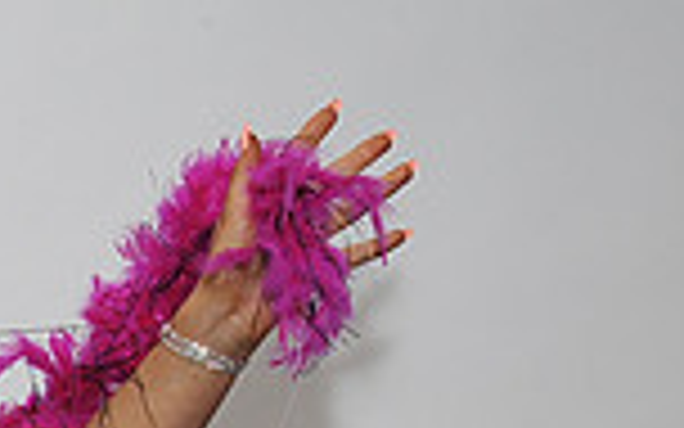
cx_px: -549
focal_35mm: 163
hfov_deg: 11.8
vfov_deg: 7.8
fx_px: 3039
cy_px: 721
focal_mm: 42
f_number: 8
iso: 1000
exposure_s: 1/60
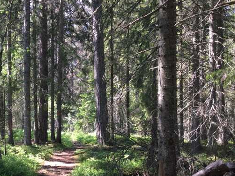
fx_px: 401
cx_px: 35
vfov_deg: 24.6
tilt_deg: -0.5
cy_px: 127
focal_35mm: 59
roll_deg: -0.2
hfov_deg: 31.5
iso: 32
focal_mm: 3.3
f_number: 2.4
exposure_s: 1/100
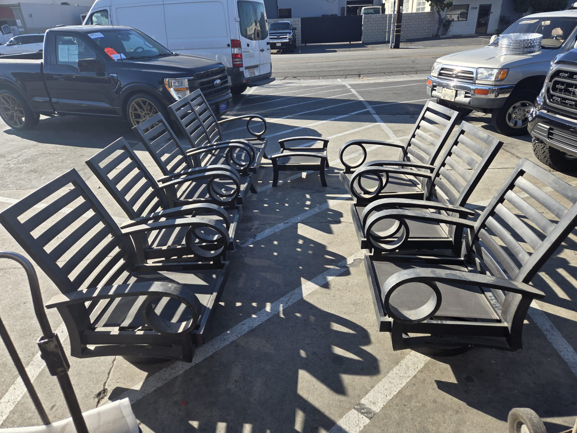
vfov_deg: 58.9
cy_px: 216
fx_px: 383
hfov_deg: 73.9
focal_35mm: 23
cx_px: 288
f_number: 1.8
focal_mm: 5.4
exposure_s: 1/754
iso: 25
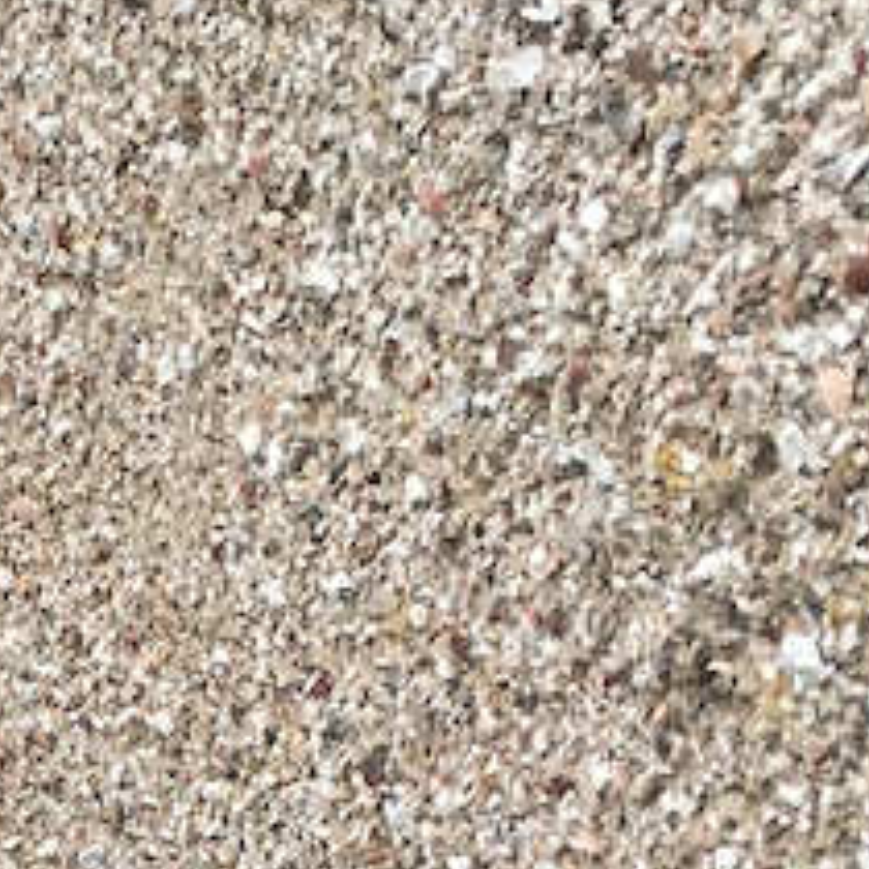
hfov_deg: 12.8
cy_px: 1304
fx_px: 3550
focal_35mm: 125
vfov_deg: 13.2
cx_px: -625
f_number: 2.2
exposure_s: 1/226
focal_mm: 4.15
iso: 32
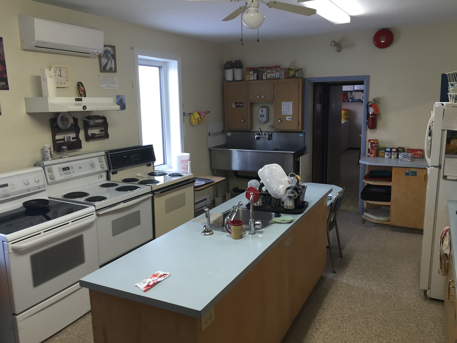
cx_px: 228
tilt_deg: -10.7
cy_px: 172
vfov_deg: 48.2
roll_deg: +0.5
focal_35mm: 29
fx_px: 383
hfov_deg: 61.7
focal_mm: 4.15
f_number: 2.2
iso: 64
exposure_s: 1/30
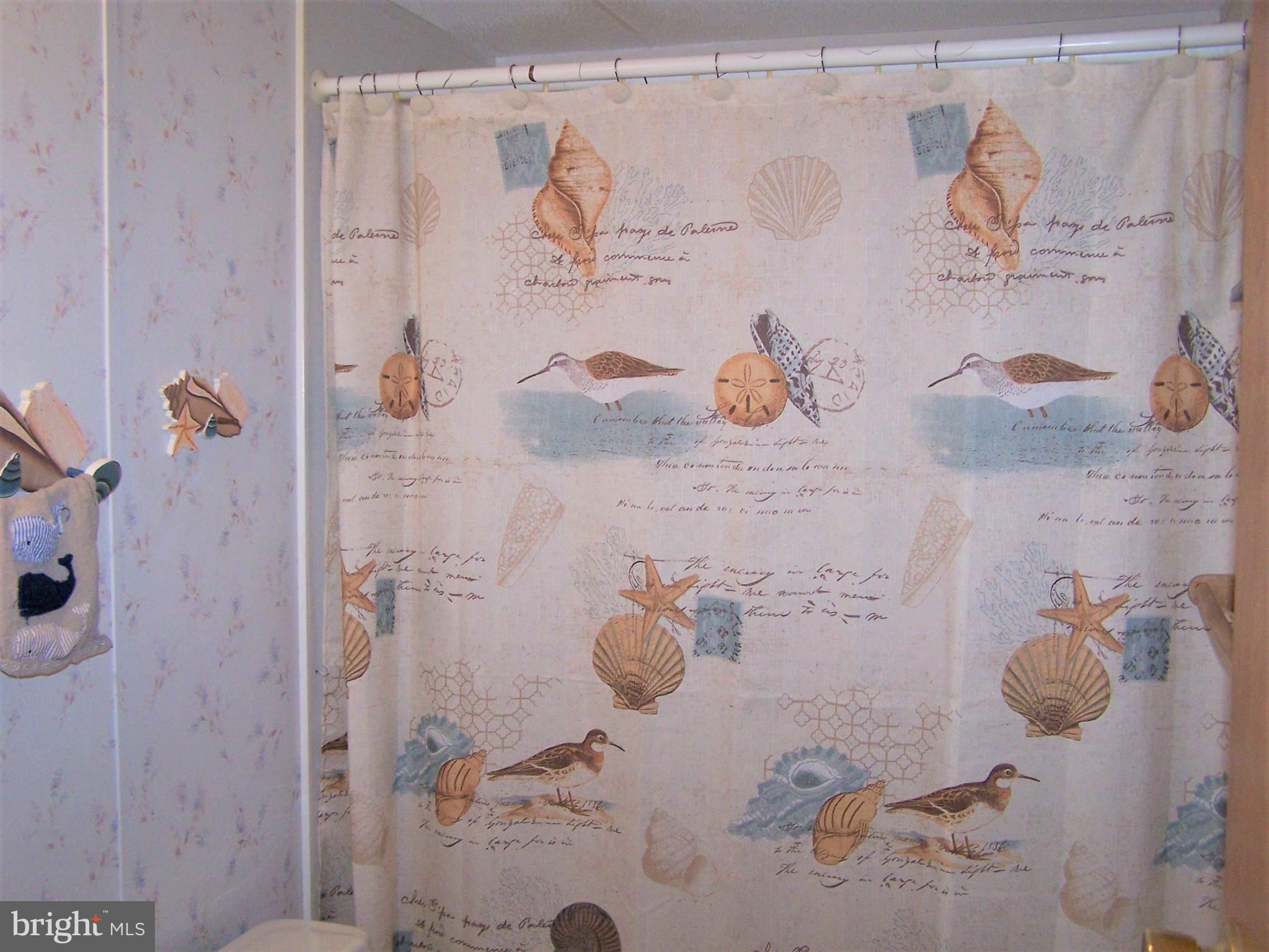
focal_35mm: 38
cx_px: 634
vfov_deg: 37.7
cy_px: 476
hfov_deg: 49.0
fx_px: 1393
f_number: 2.8
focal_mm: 6.3
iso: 140
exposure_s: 1/60
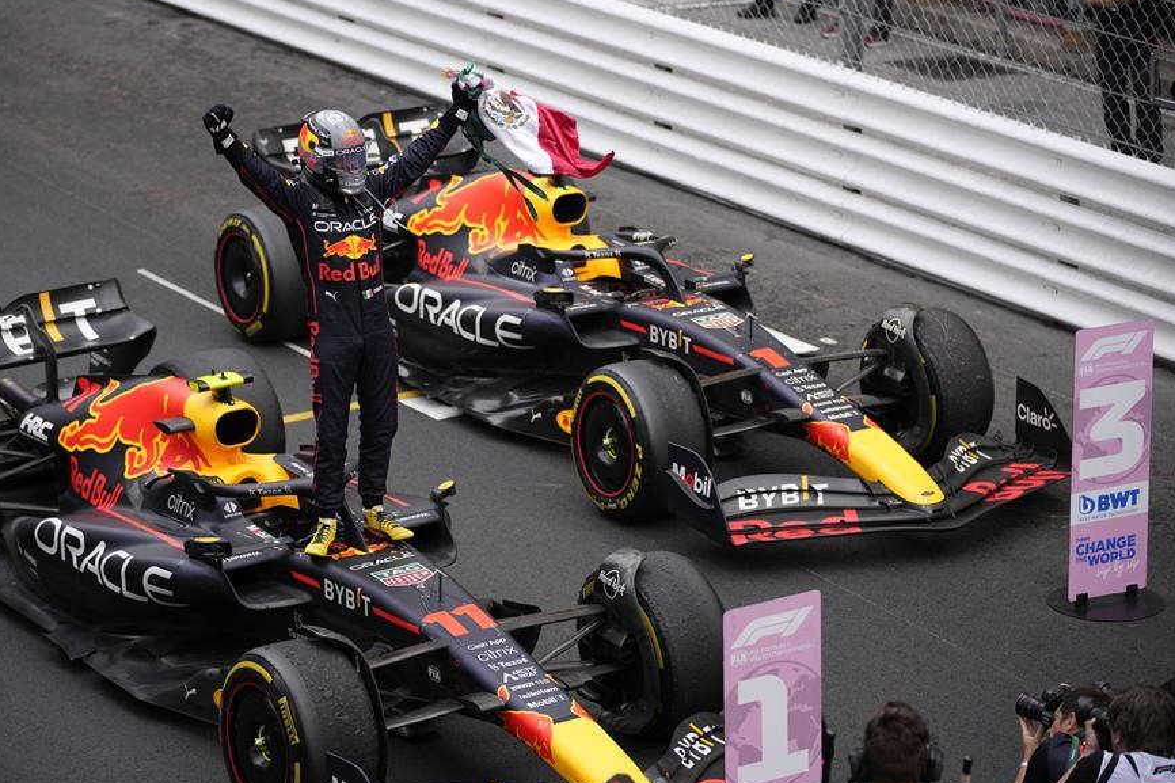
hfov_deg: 16.6
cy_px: 385
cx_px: 494
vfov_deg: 11.1
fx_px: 4014
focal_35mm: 123
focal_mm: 104
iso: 2000
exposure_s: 1/6400
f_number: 2.8
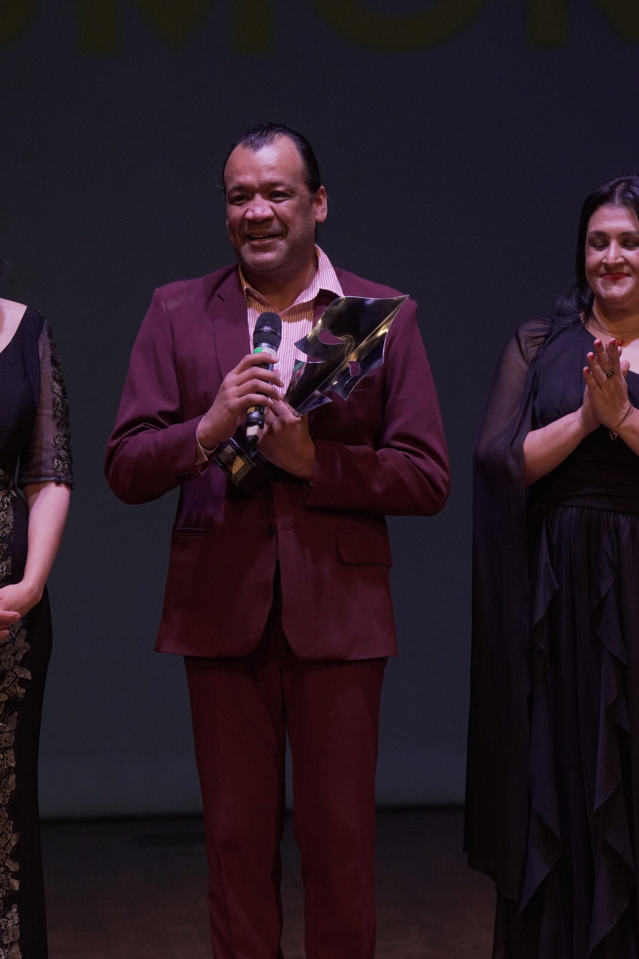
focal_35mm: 300
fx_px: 7986
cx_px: 320
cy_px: 480
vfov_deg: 6.9
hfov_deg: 4.6
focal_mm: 200
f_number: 4
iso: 2500
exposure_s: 1/400
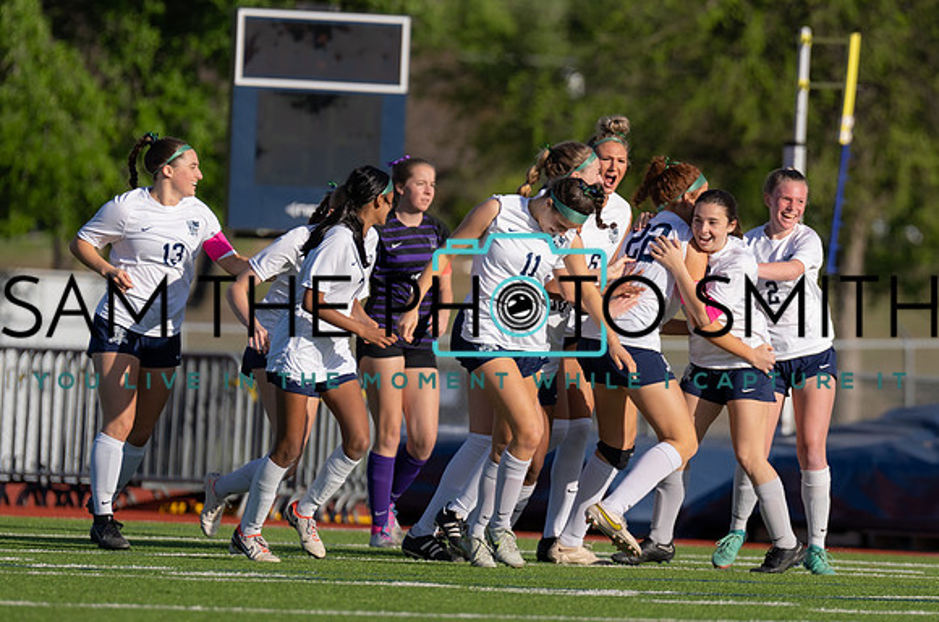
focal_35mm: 463
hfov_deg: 4.5
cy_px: 369
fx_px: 12062
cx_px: 660
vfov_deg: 3.0
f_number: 2.8
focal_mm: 200
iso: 100
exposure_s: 1/2000
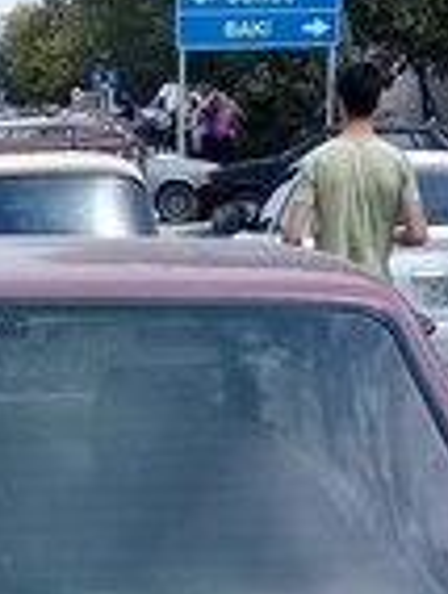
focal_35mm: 108
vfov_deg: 17.1
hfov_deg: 13.5
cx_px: -8
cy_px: 774
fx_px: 1858
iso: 64
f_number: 2.2
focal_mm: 3.3
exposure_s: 1/928
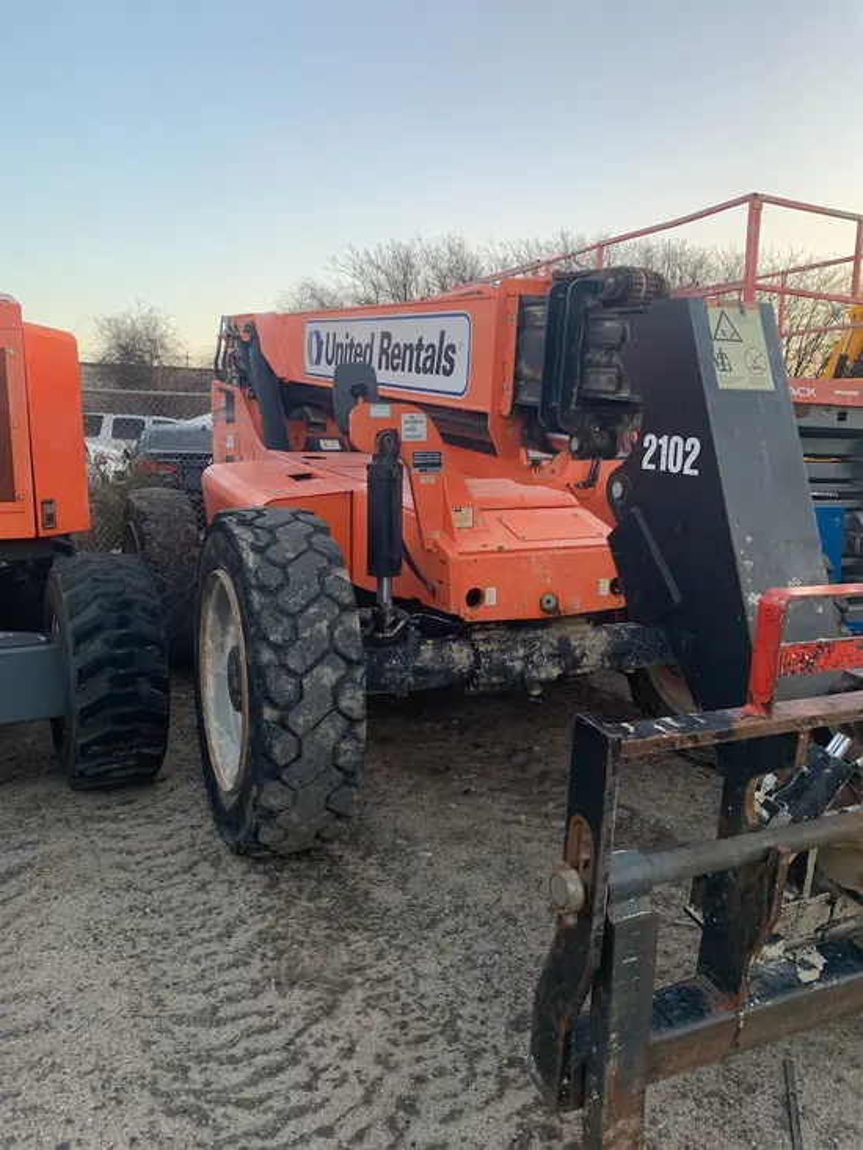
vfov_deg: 67.3
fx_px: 864
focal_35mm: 26
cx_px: 432
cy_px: 575
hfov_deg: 53.1
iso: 25
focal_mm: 4.25
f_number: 1.8
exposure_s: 1/95
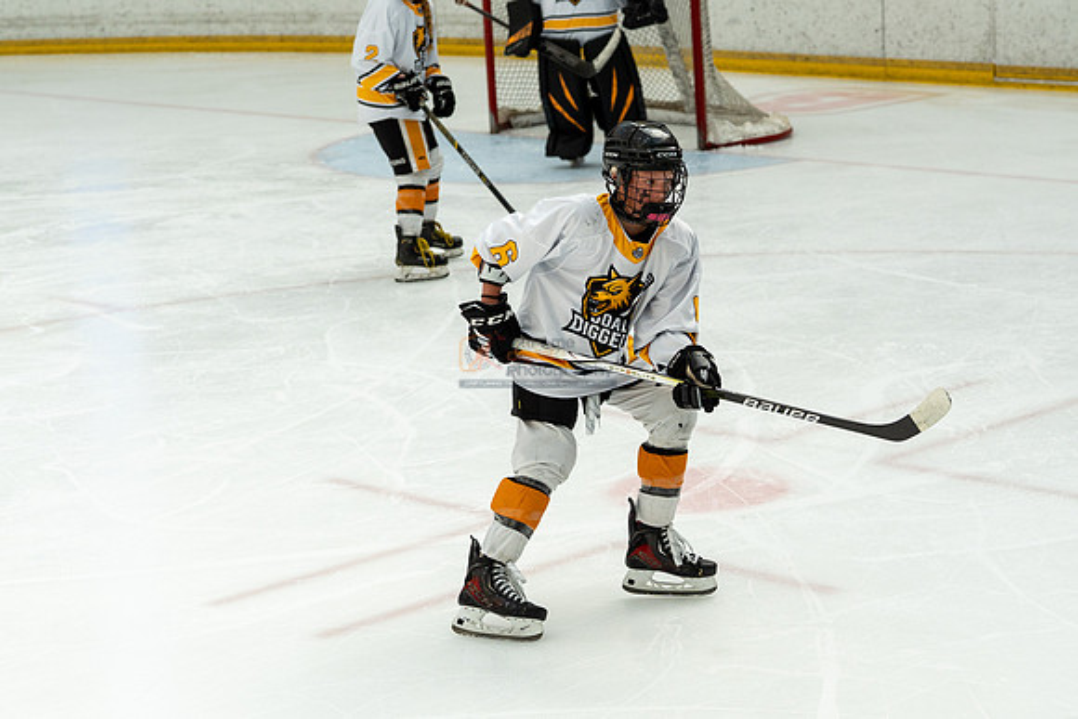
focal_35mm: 91
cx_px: 539
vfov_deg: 15.0
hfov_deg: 22.4
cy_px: 360
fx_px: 2725
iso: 800
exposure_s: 1/1600
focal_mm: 61
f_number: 3.5
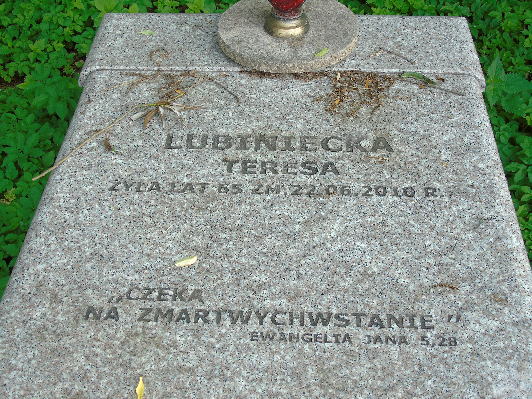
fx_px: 707
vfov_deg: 31.5
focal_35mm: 46
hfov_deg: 41.2
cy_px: 200
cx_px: 266
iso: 80
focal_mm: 8.2
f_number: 4.1
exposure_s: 1/60
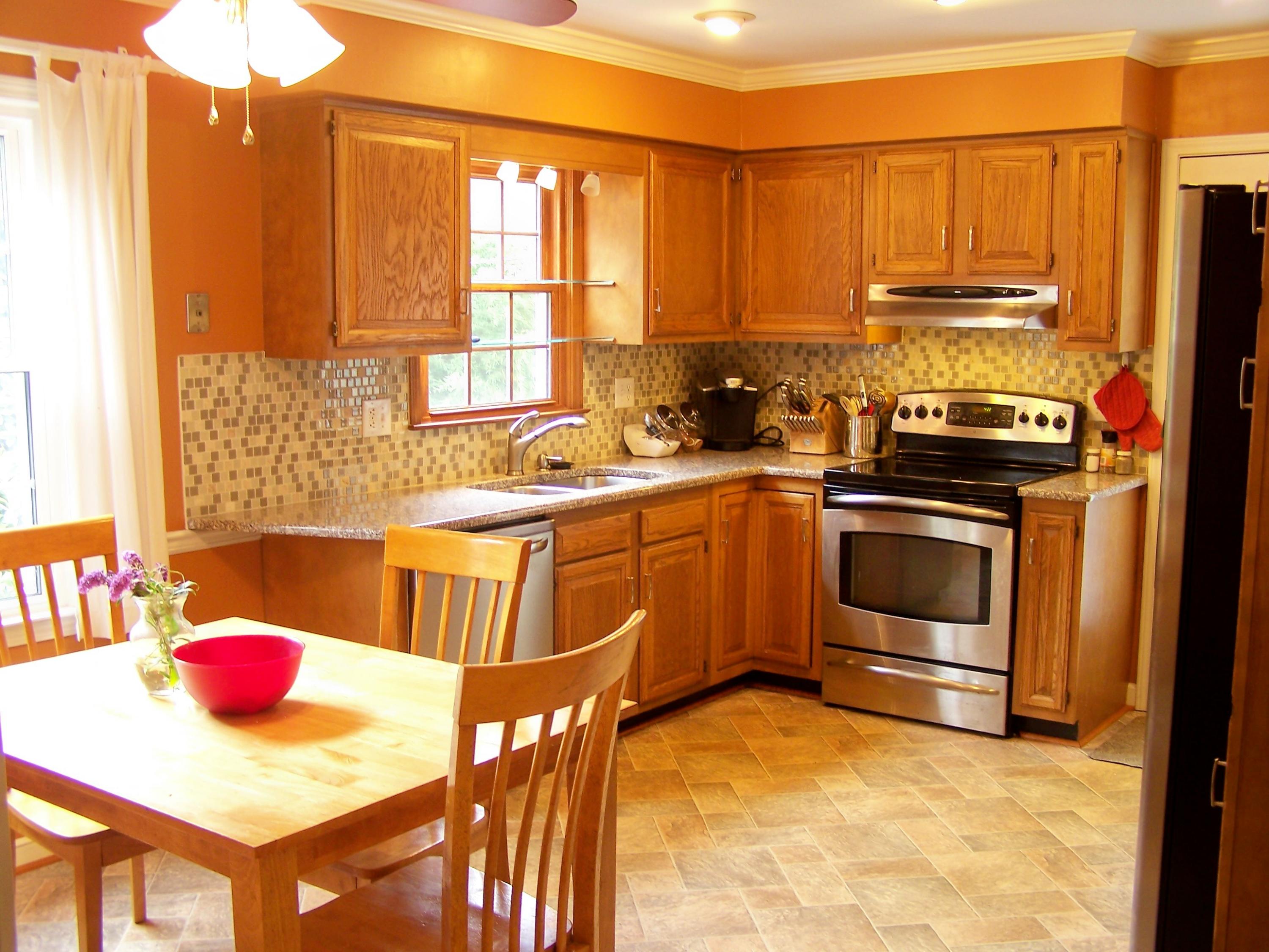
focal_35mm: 38
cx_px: 634
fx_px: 1393
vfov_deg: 37.7
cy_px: 476
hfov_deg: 49.0
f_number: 2.8
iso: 64
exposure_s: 1/5
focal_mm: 6.3
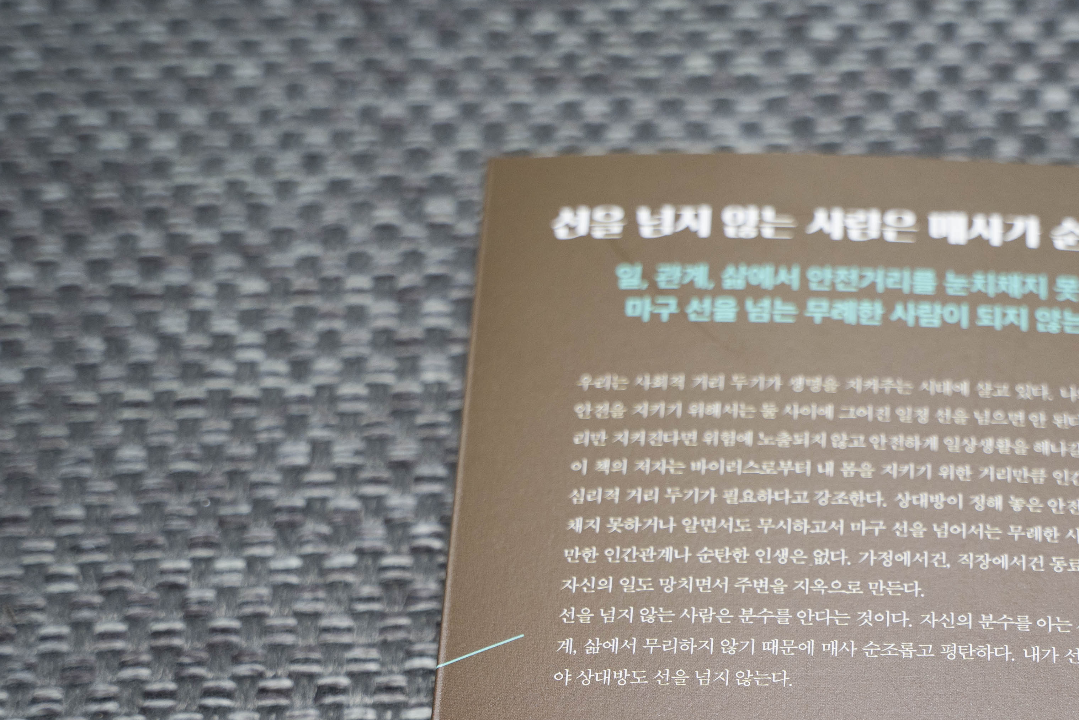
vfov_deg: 15.3
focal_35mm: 88
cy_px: 667
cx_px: 828
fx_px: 2643
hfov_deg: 22.8
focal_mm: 44.6
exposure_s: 1/50
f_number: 2.8
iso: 400
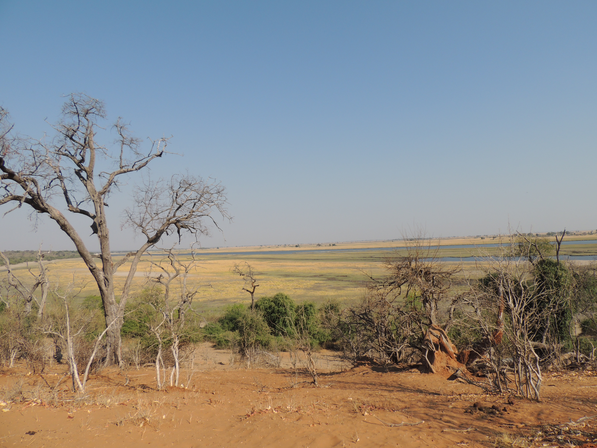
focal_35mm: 24
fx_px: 414
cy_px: 224
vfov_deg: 56.8
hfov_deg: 71.6
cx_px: 298
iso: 100
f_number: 3.3
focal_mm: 4.3
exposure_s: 1/1250
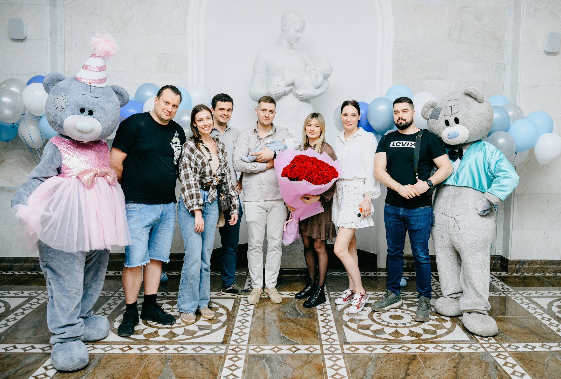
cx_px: 309
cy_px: 173
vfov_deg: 40.1
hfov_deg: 56.7
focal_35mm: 33
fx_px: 519
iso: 320
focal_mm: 29
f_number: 4
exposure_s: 1/160
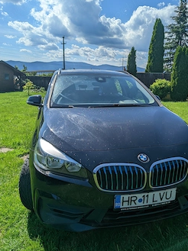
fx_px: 203
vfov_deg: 63.5
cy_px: 130
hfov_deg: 49.4
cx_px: 112
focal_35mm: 28
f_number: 1.8
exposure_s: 1/3690
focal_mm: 5.56
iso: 90
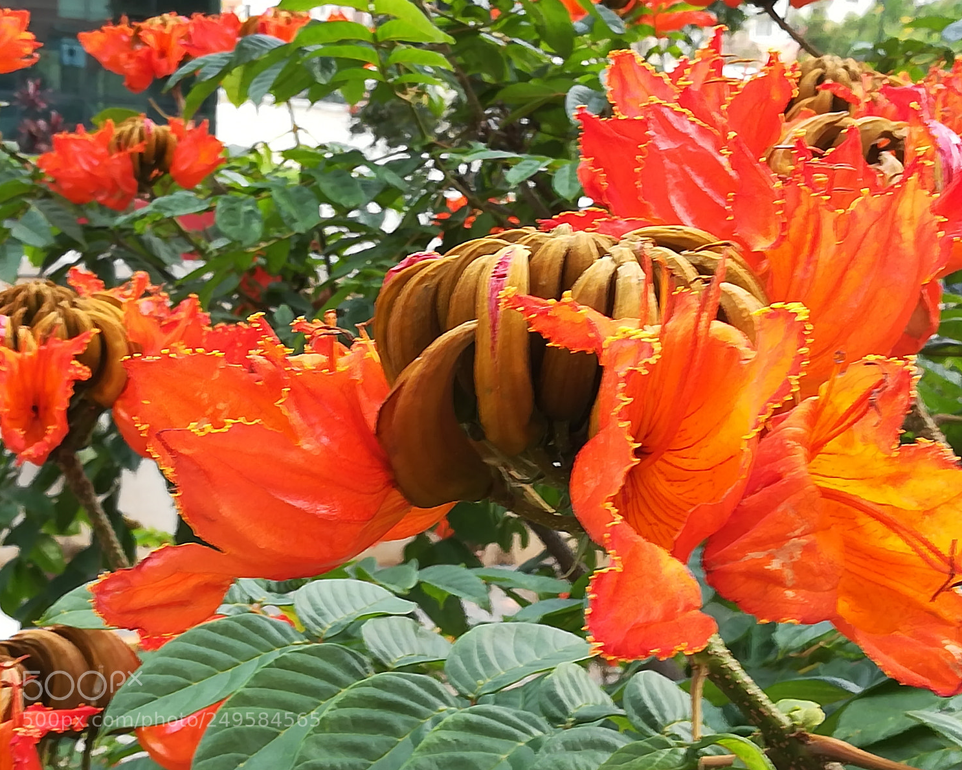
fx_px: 1765
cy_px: 382
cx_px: 500
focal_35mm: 62
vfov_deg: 24.6
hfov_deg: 30.5
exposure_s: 1/50
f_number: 2.2
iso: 80
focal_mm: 3.83
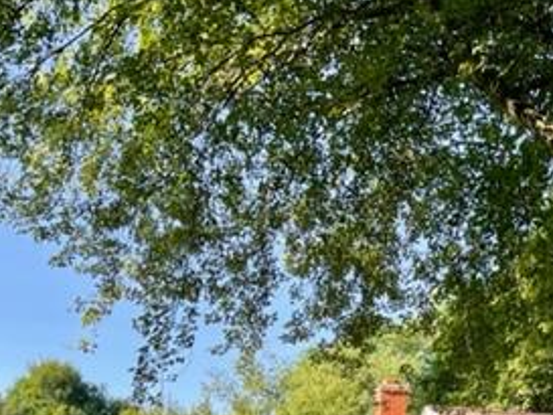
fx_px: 975
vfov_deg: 22.4
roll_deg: -0.4
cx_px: 438
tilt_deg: +6.2
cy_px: 480
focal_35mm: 61
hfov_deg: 30.9
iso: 32
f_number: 1.6
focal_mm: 4.2
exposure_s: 1/475
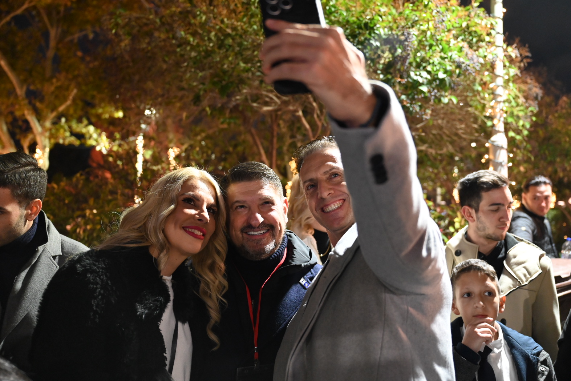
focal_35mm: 34
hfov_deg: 55.8
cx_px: 294
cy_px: 192
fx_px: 539
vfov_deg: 38.9
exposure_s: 1/60
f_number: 2.8
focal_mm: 33
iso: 5000
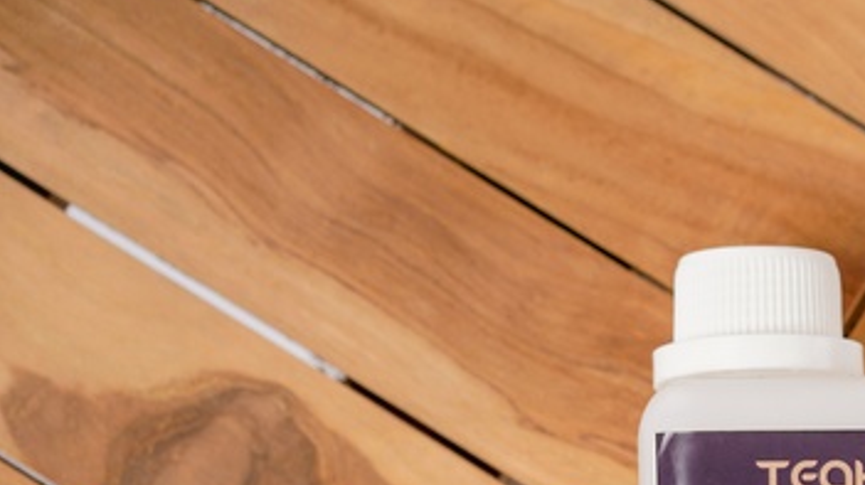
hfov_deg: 16.1
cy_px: 611
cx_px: 895
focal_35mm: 130
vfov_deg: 9.2
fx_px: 2980
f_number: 4
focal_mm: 55
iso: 400
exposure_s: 1/80
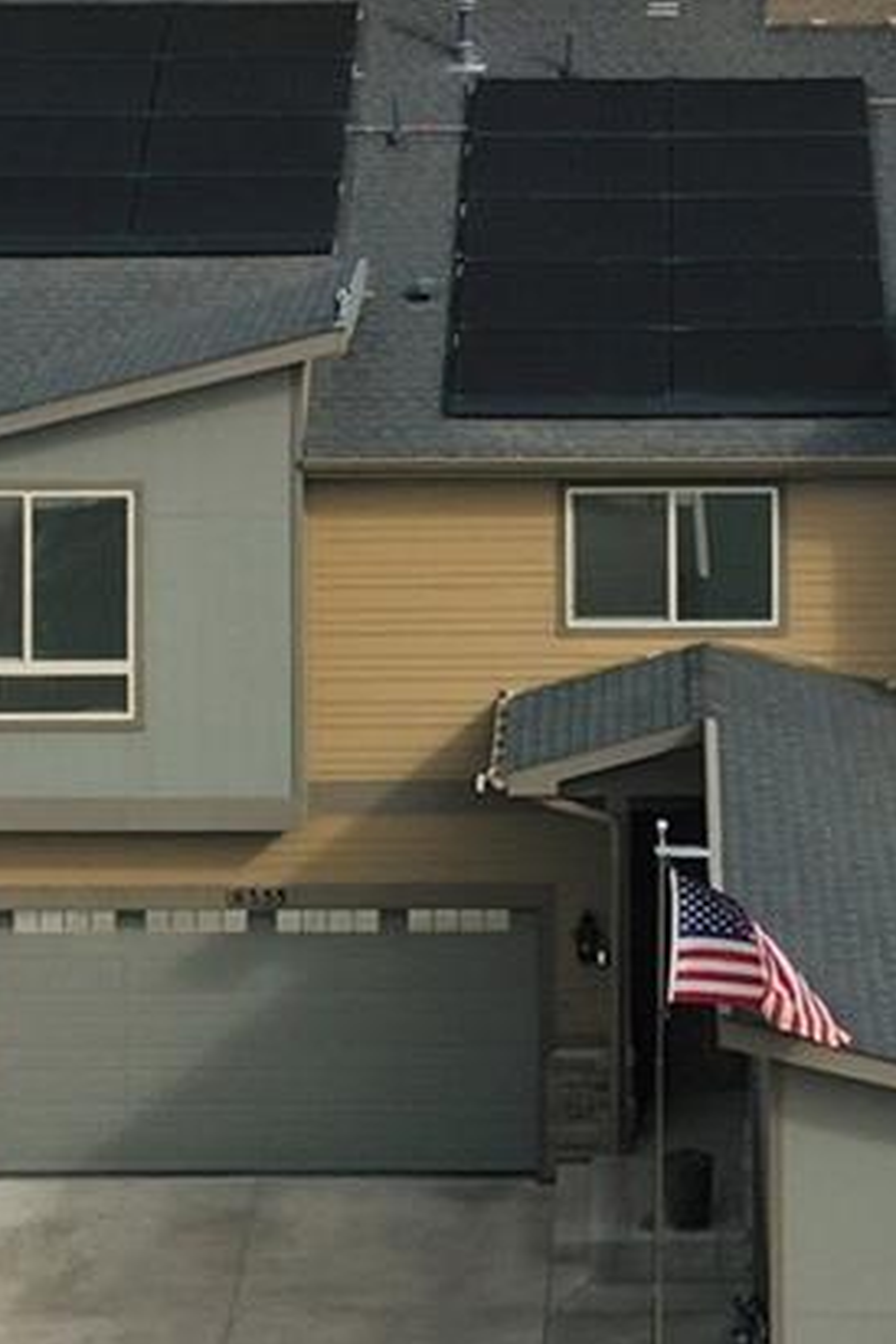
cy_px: 481
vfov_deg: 18.7
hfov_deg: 12.5
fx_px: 4069
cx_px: 647
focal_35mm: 109
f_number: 7.1
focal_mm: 10.3
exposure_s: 1/800
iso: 100
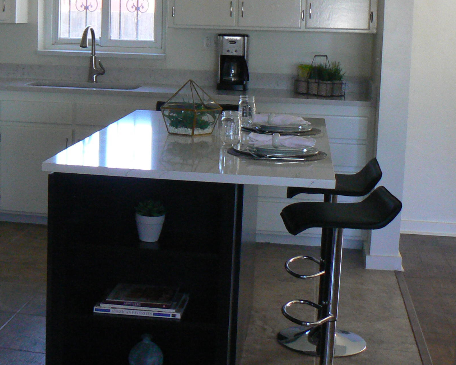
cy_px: 109
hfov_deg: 28.0
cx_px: 75
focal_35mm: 66
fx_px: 891
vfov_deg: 23.0
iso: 200
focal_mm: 6
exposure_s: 1/25
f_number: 2.8
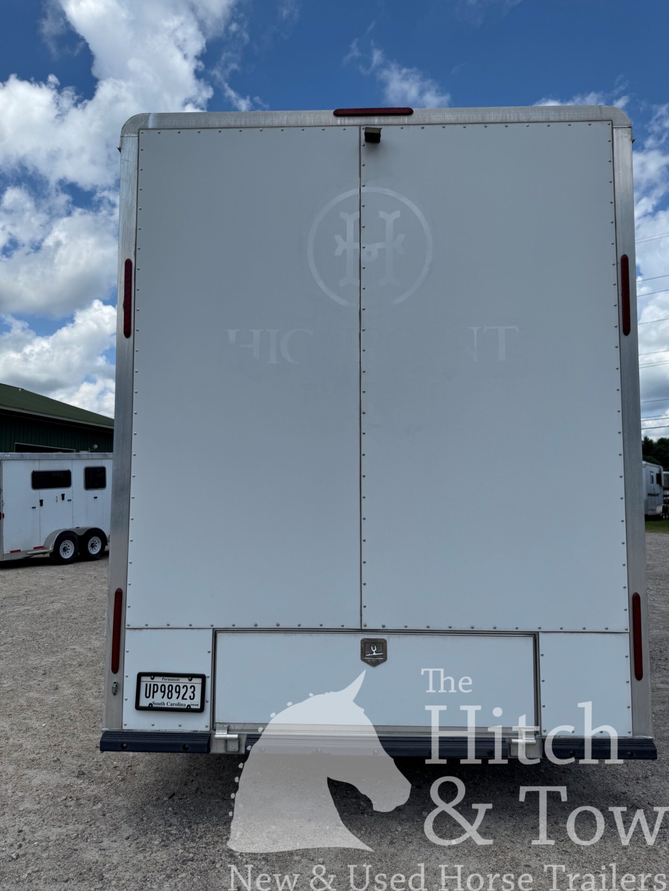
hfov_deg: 56.8
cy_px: 446
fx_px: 618
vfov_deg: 71.6
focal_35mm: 24
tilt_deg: +5.8
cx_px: 334
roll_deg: +0.8
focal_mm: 6.76
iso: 80
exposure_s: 1/7937
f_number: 1.78
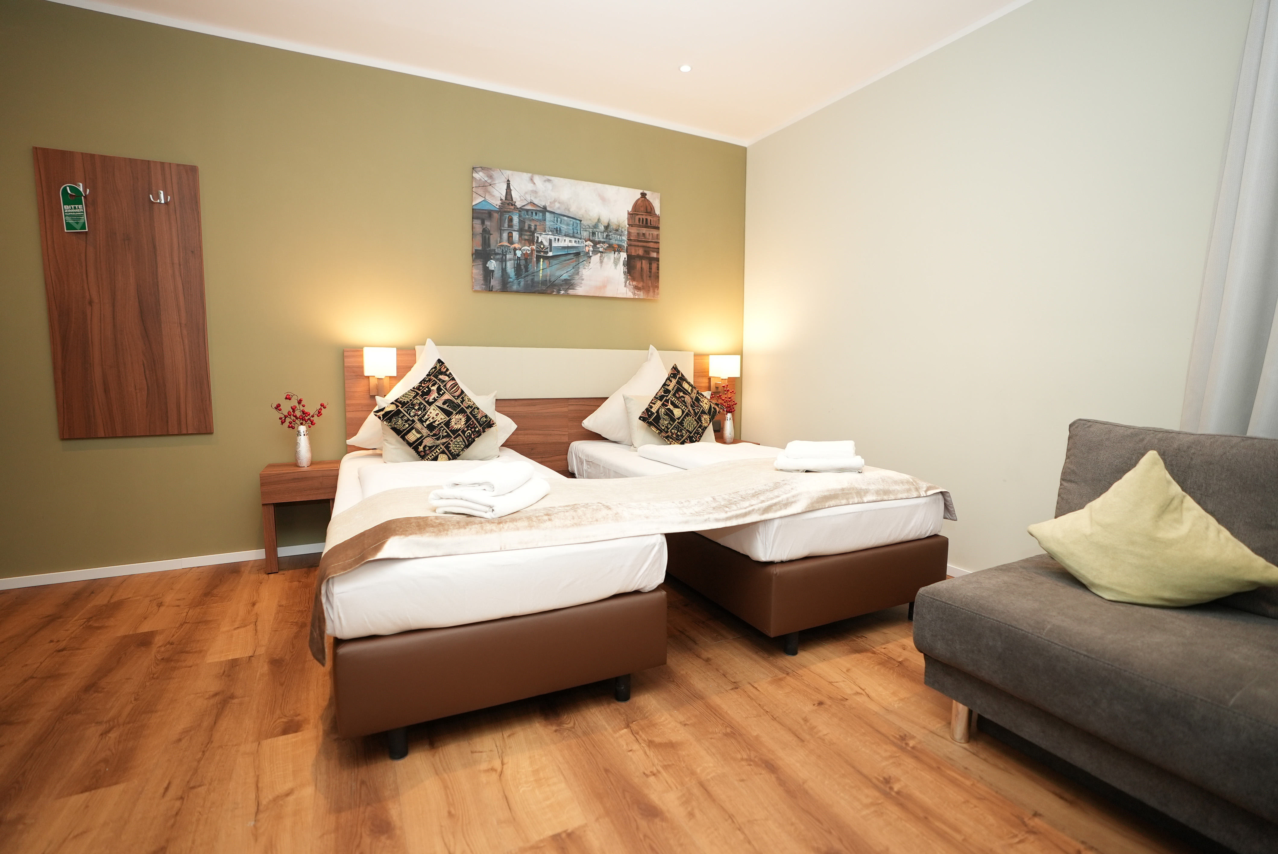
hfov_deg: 96.7
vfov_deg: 73.8
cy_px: 427
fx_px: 568
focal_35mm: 16
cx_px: 639
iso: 800
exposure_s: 1/100
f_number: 2.8
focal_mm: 16
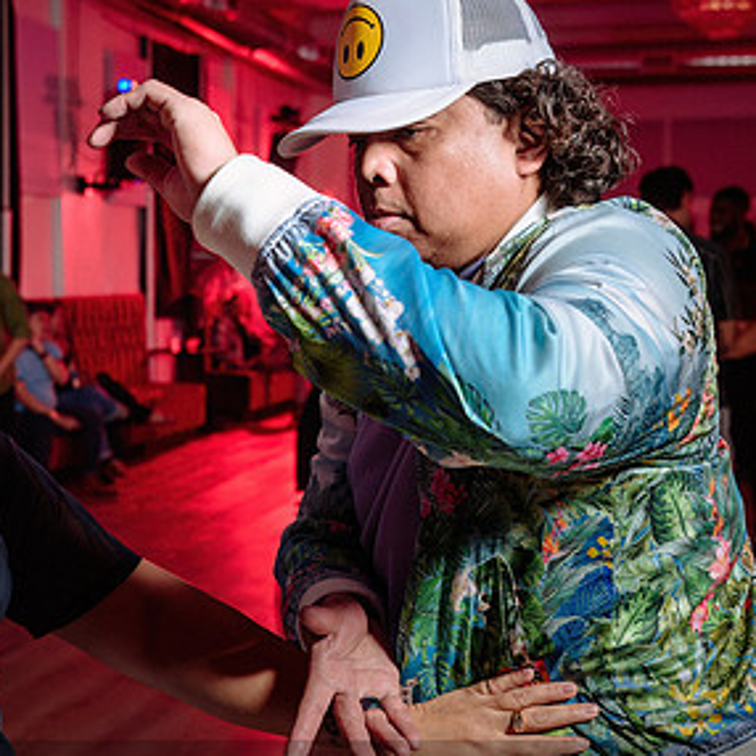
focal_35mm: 70
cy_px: 386
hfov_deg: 24.6
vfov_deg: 24.7
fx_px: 1730
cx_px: 282
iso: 800
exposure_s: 1/80
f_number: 4
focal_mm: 35
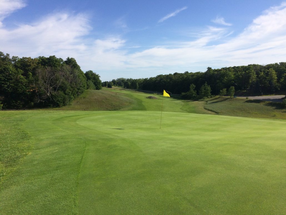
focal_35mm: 29
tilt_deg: -8.1
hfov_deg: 61.6
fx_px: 240
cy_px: 108
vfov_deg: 48.2
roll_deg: +0.1
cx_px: 143
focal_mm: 4.15
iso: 32
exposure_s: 1/2740
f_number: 2.2
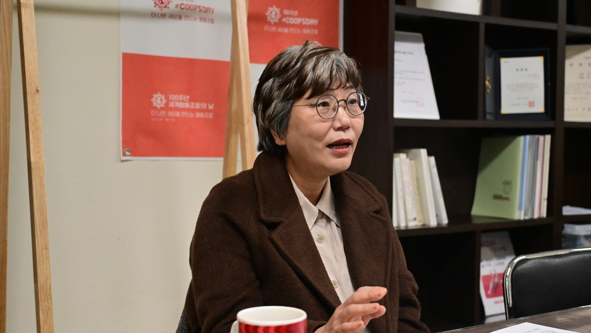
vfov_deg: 25.4
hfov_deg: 43.7
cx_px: 296
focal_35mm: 47
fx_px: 737
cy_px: 175
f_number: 4
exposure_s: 1/1000
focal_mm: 44
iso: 10000
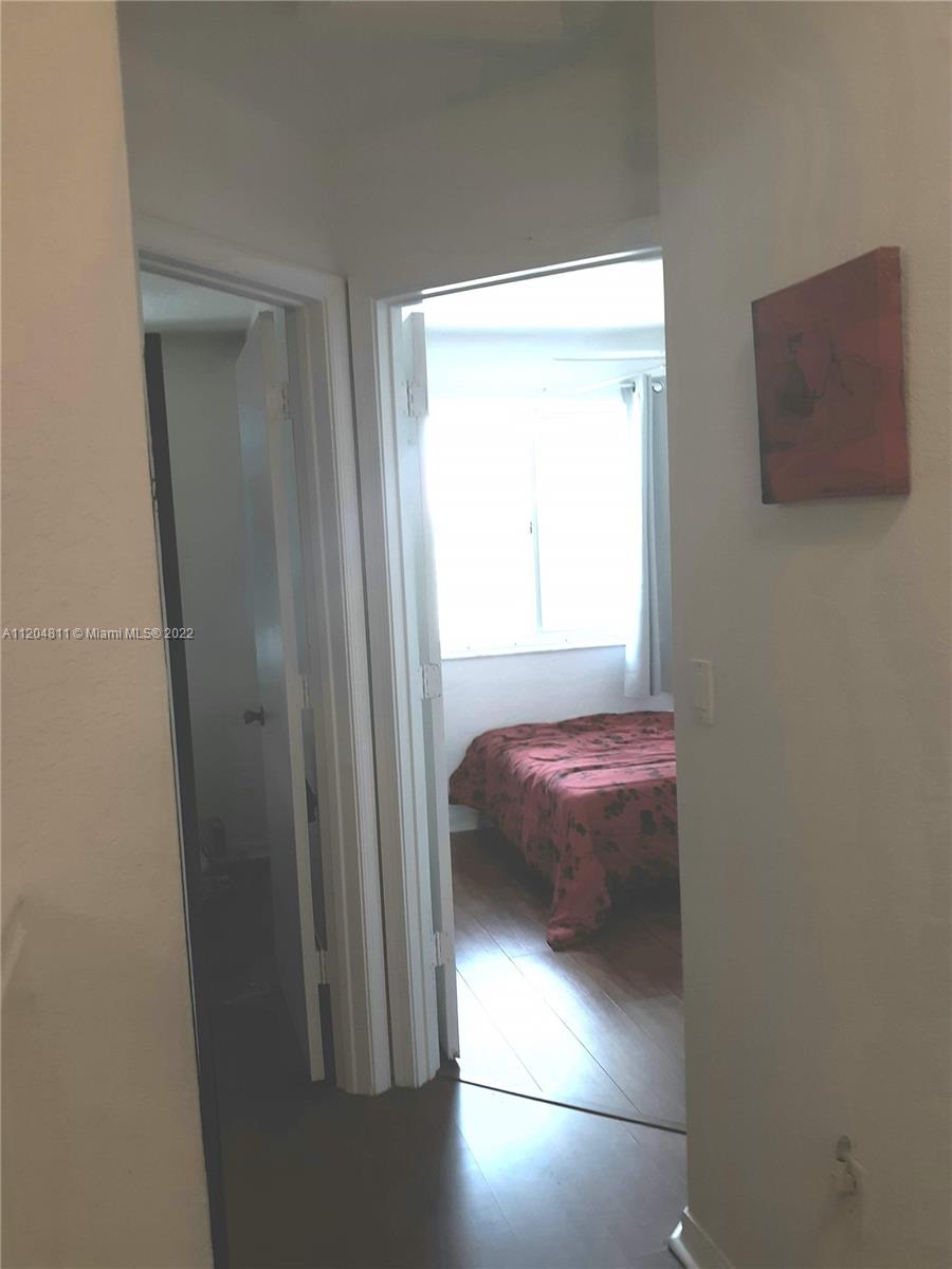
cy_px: 634
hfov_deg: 49.7
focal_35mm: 28
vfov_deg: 63.4
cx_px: 476
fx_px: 1027
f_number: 1.7
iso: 40
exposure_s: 1/60
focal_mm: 3.7
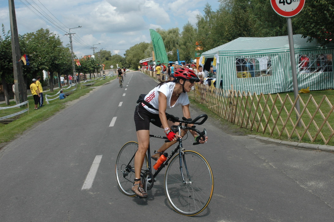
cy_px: 111
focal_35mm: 42
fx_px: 389
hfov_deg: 46.4
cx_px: 167
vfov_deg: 31.8
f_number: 11
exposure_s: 1/500
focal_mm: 28
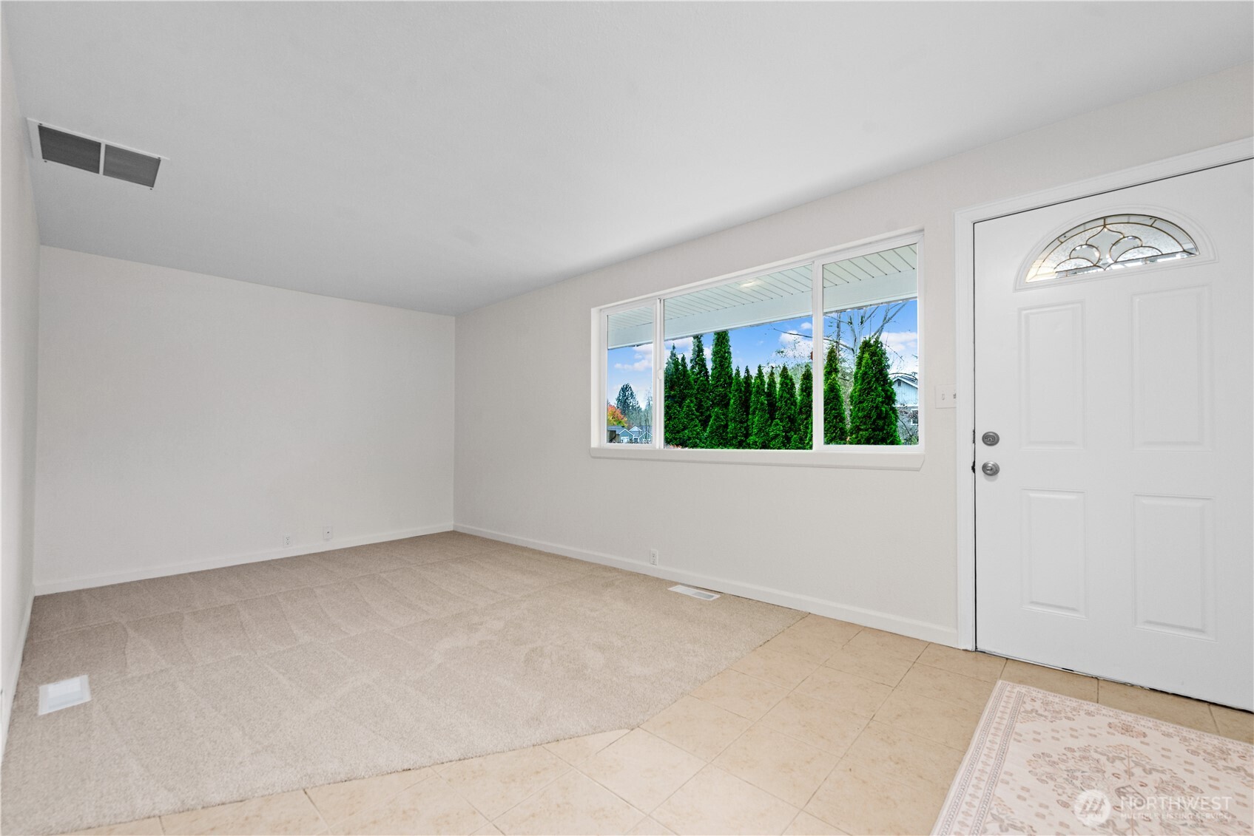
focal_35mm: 15
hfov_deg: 100.4
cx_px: 627
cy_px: 418
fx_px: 523
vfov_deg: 77.4
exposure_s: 1/30
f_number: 6.3
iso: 500
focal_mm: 15
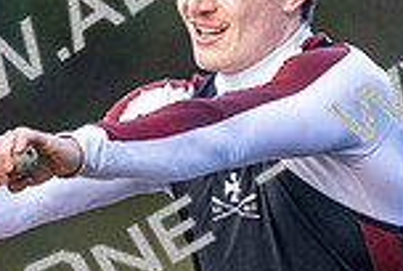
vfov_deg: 0.6
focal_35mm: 2285
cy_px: 187
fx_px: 25629
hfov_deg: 0.9
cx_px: 135
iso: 4000
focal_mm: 600
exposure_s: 1/2500
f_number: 4
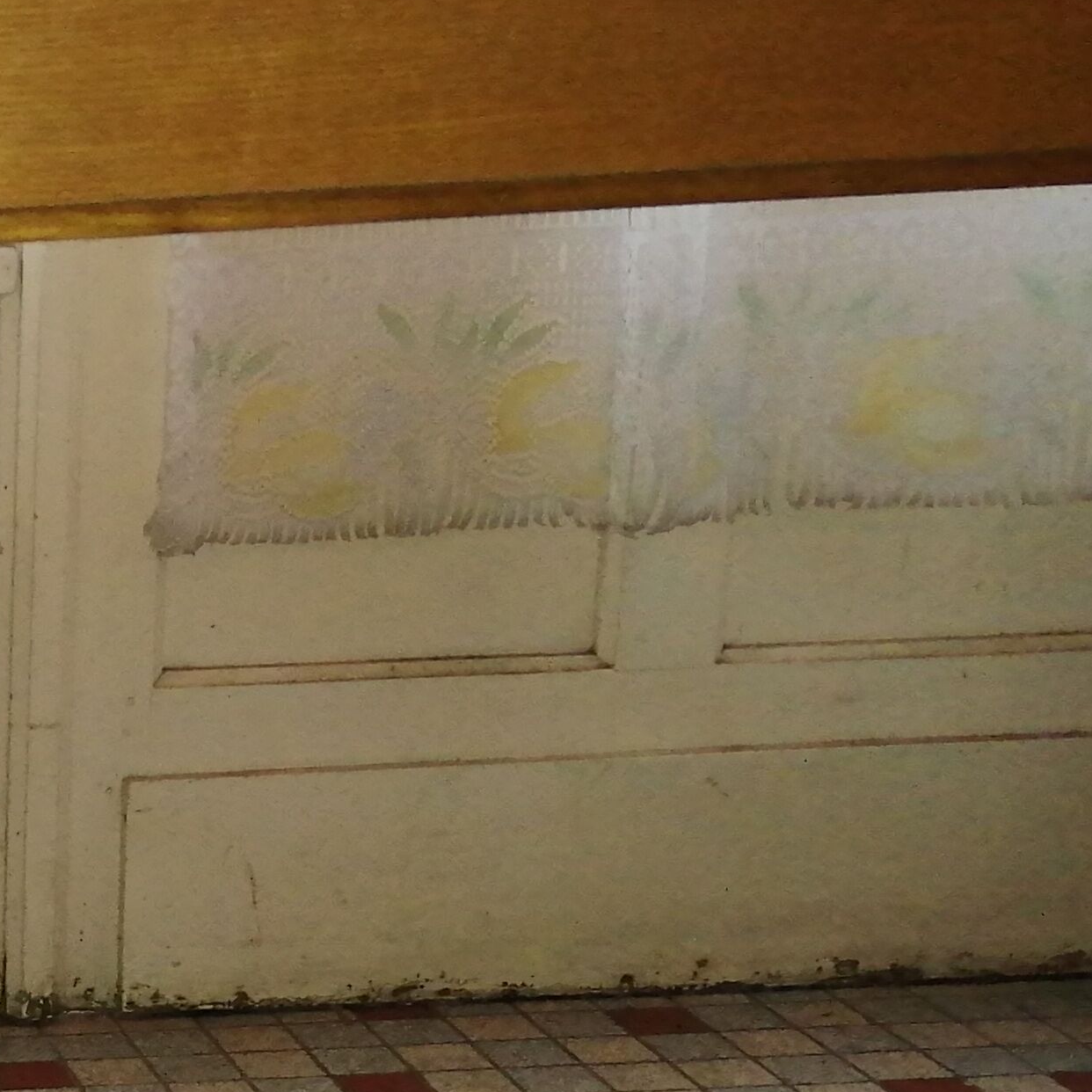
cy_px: 1012
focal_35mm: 77
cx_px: -584
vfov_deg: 21.9
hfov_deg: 19.4
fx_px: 2748
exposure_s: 1/33.3
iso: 200
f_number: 1.8
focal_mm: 3.46
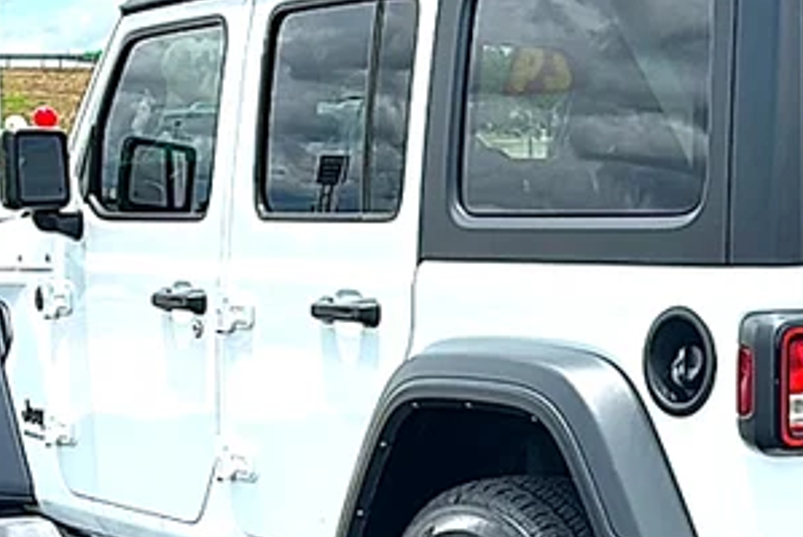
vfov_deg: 15.2
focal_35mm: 90
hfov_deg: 22.3
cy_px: 399
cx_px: 645
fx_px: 2009
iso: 80
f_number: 1.78
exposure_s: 1/3891
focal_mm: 6.86
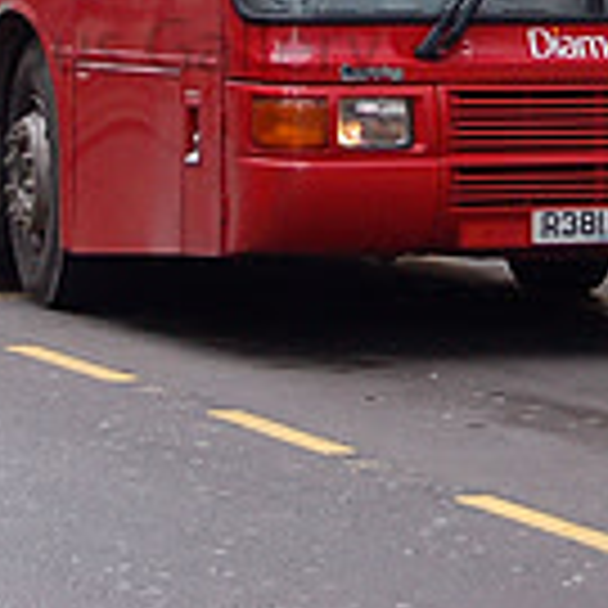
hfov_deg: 7.6
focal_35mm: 230
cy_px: -236
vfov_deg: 7.5
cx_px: 333
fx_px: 4570
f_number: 5.3
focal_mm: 42
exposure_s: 1/200
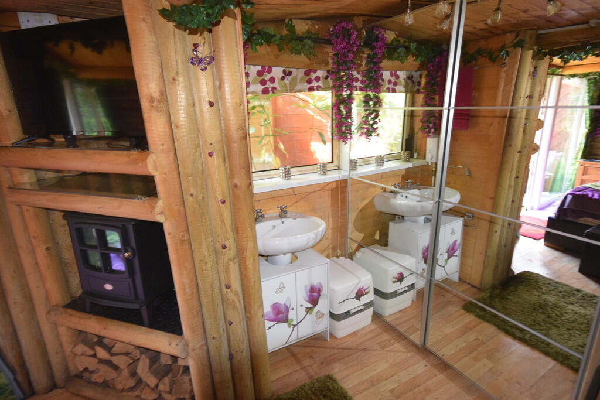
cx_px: 300
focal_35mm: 20
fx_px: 325
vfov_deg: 63.2
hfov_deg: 85.4
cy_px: 200
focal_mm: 13
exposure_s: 1/60
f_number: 4.5
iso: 2000
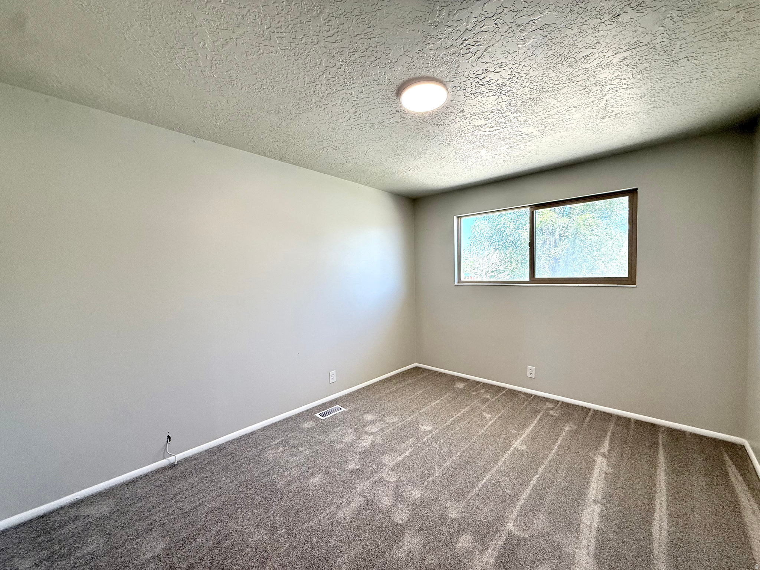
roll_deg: +0.7
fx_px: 307
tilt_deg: -1.8
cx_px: 380
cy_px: 285
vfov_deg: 85.7
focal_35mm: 14
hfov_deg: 102.1
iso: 100
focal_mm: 2.22
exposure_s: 1/120
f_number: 2.2
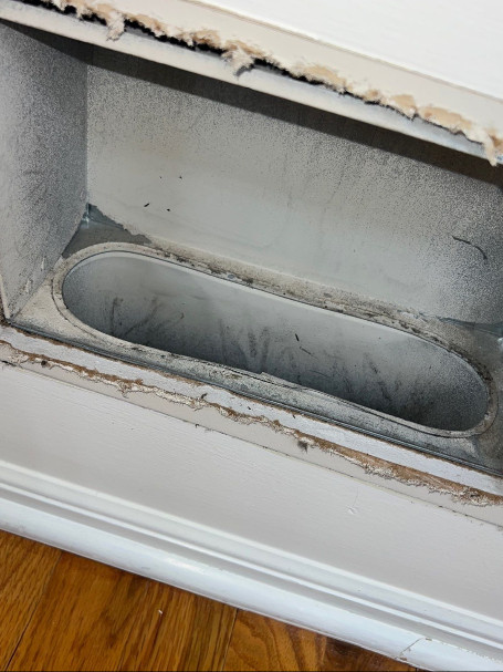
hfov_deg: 48.2
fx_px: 562
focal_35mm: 29
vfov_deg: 61.7
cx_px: 252
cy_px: 336
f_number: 2.2
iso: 32
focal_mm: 4.2
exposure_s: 1/120
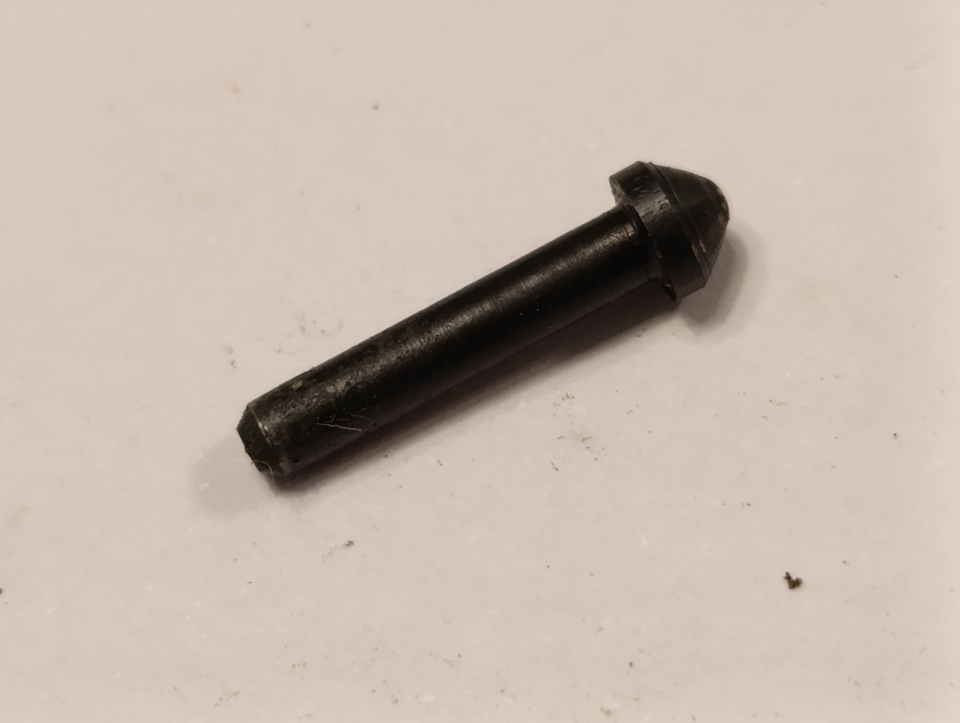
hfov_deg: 21.3
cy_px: 362
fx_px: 2555
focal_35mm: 92
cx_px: 480
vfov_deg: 16.1
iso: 800
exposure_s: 1/100
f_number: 1.6
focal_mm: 6.14
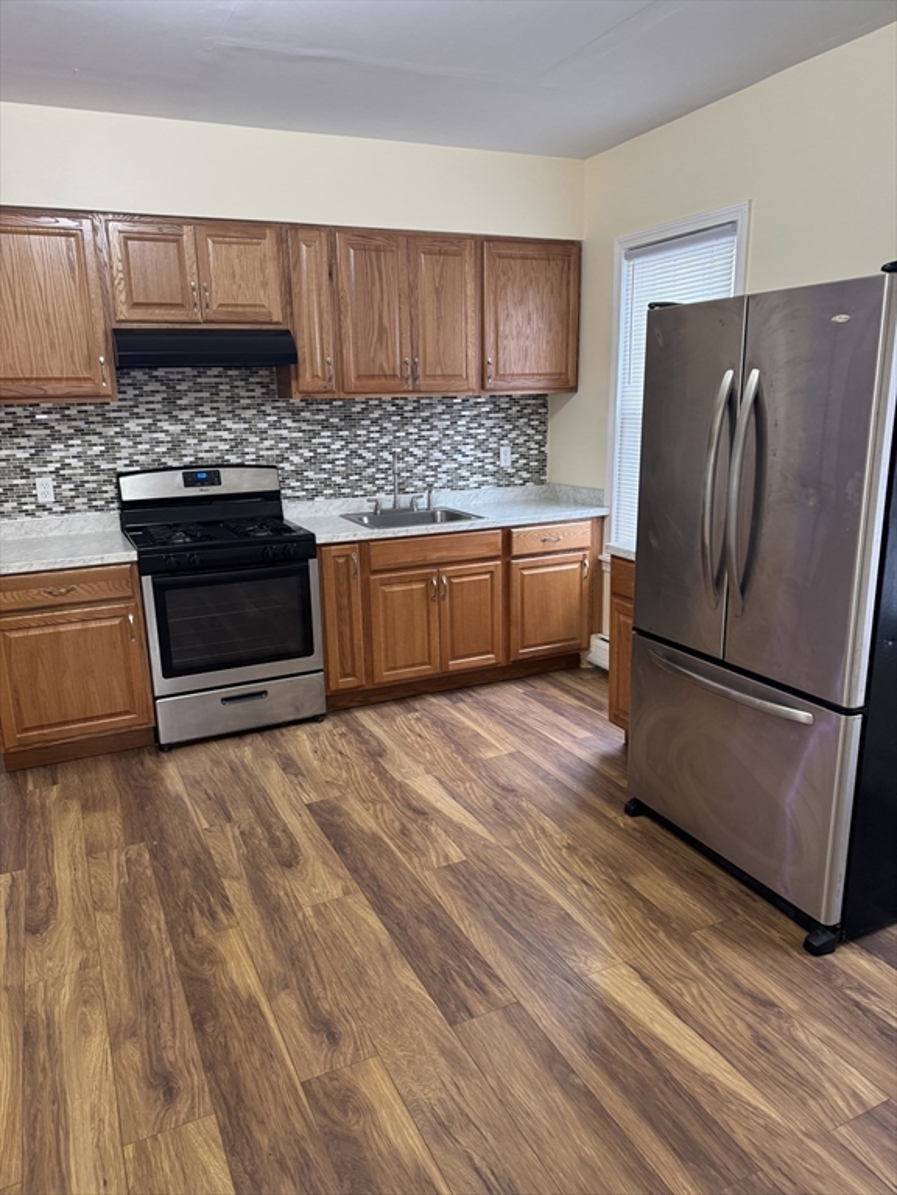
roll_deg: +1.1
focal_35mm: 24
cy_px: 598
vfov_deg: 71.6
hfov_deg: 56.8
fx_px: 829
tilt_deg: -14.1
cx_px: 448
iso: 250
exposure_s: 1/60
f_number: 1.78
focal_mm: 6.76
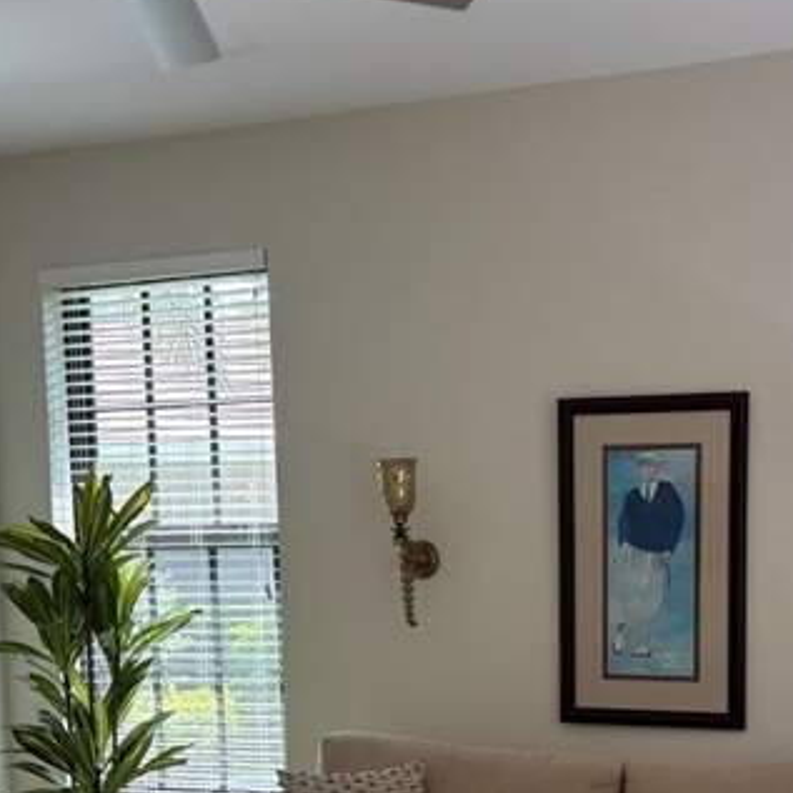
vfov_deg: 28.7
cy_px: 673
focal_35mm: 58
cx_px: 590
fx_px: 1503
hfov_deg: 29.1
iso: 64
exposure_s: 1/130
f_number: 1.6
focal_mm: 5.96
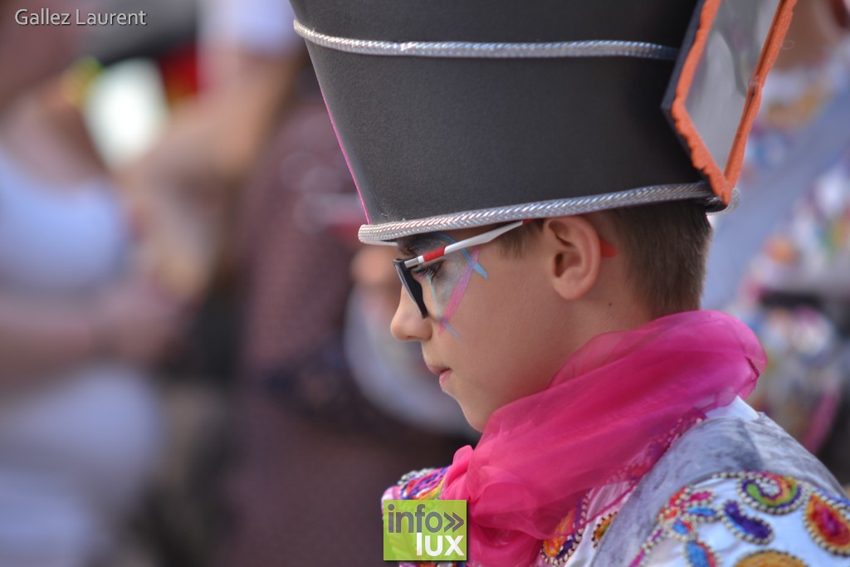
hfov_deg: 9.1
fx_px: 5313
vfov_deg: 6.1
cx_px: 425
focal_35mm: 225
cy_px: 284
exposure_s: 1/250
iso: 100
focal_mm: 150
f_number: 2.8
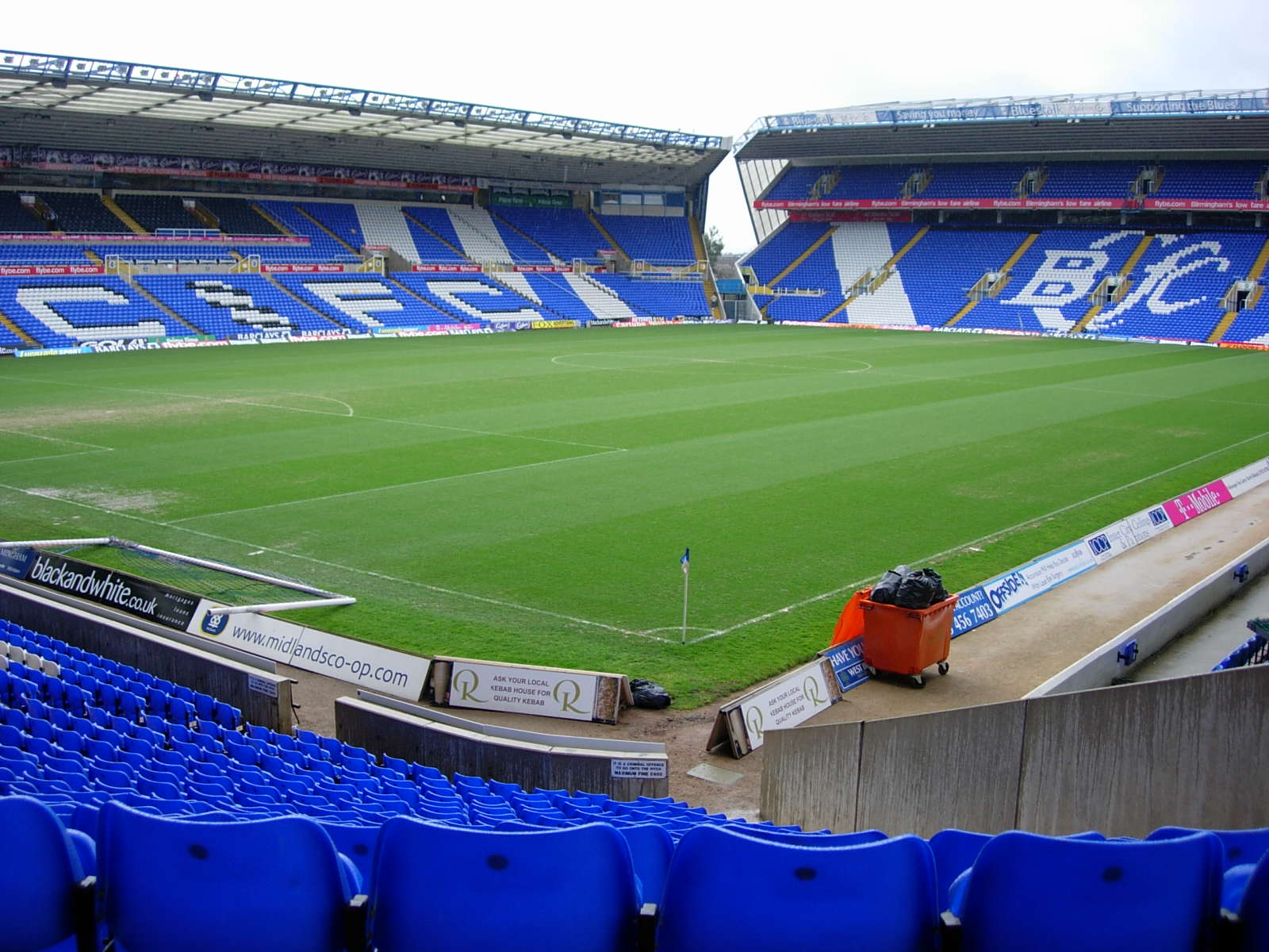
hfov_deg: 49.0
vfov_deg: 37.7
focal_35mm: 38
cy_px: 476
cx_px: 634
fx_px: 1393
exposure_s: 1/373
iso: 64
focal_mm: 7.8
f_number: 2.8
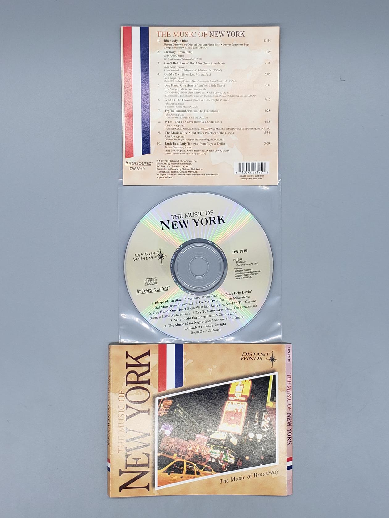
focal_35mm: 26
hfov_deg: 53.1
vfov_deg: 67.3
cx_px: 194
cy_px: 259
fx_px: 390
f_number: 2.4
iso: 50
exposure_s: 1/279
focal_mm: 4.3
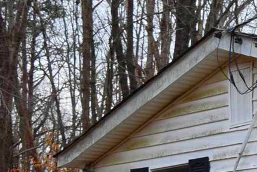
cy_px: 289
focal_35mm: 243
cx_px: 609
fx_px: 1735
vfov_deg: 5.6
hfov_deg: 7.9
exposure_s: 1/250
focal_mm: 34
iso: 320
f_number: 8
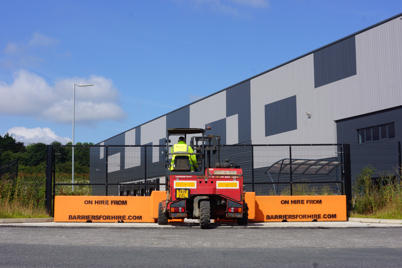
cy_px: 134
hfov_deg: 37.8
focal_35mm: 52
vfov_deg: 25.8
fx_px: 586
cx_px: 201
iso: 100
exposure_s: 1/250
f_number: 13
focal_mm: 35
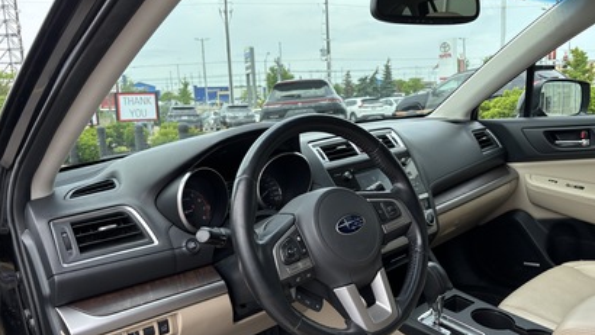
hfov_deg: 66.0
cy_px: 173
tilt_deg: -10.6
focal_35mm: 29
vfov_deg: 40.2
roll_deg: +2.6
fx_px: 458
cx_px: 300
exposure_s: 1/1115
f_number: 1.6
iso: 50
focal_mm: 5.96
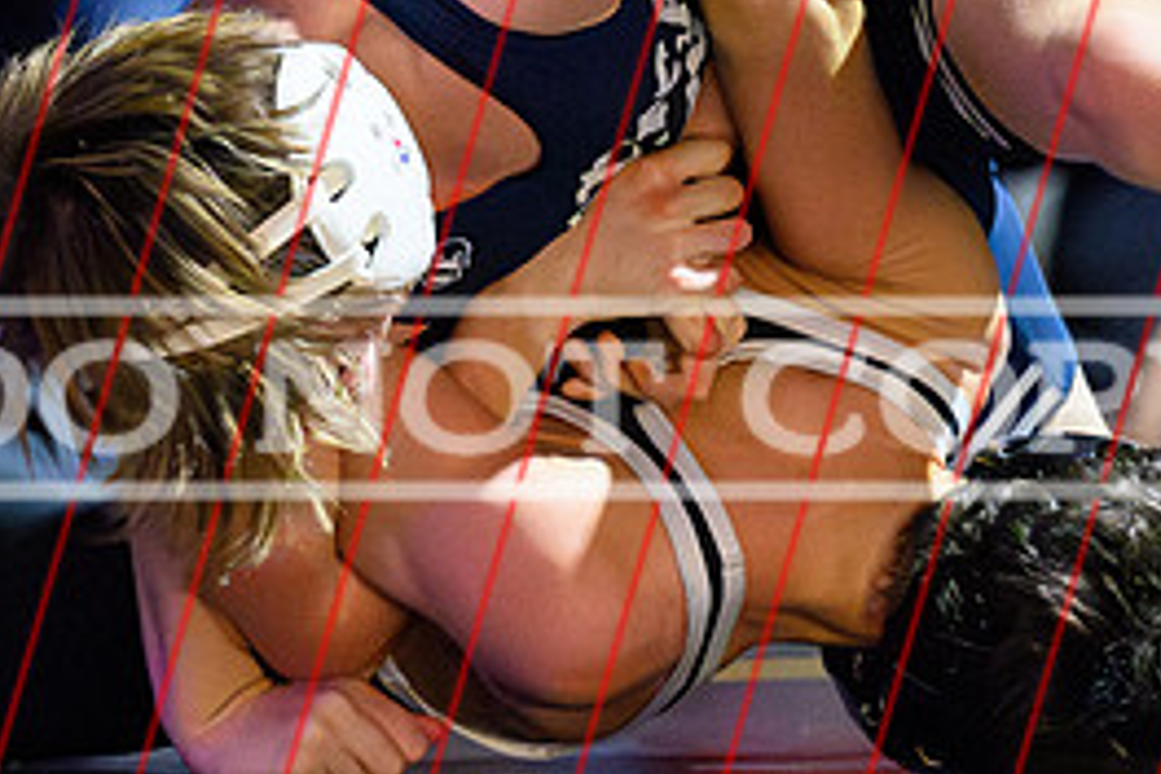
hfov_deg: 5.0
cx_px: 586
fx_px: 13189
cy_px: 798
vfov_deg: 3.4
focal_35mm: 409
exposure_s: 1/640
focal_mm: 125
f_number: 2.8
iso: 16000
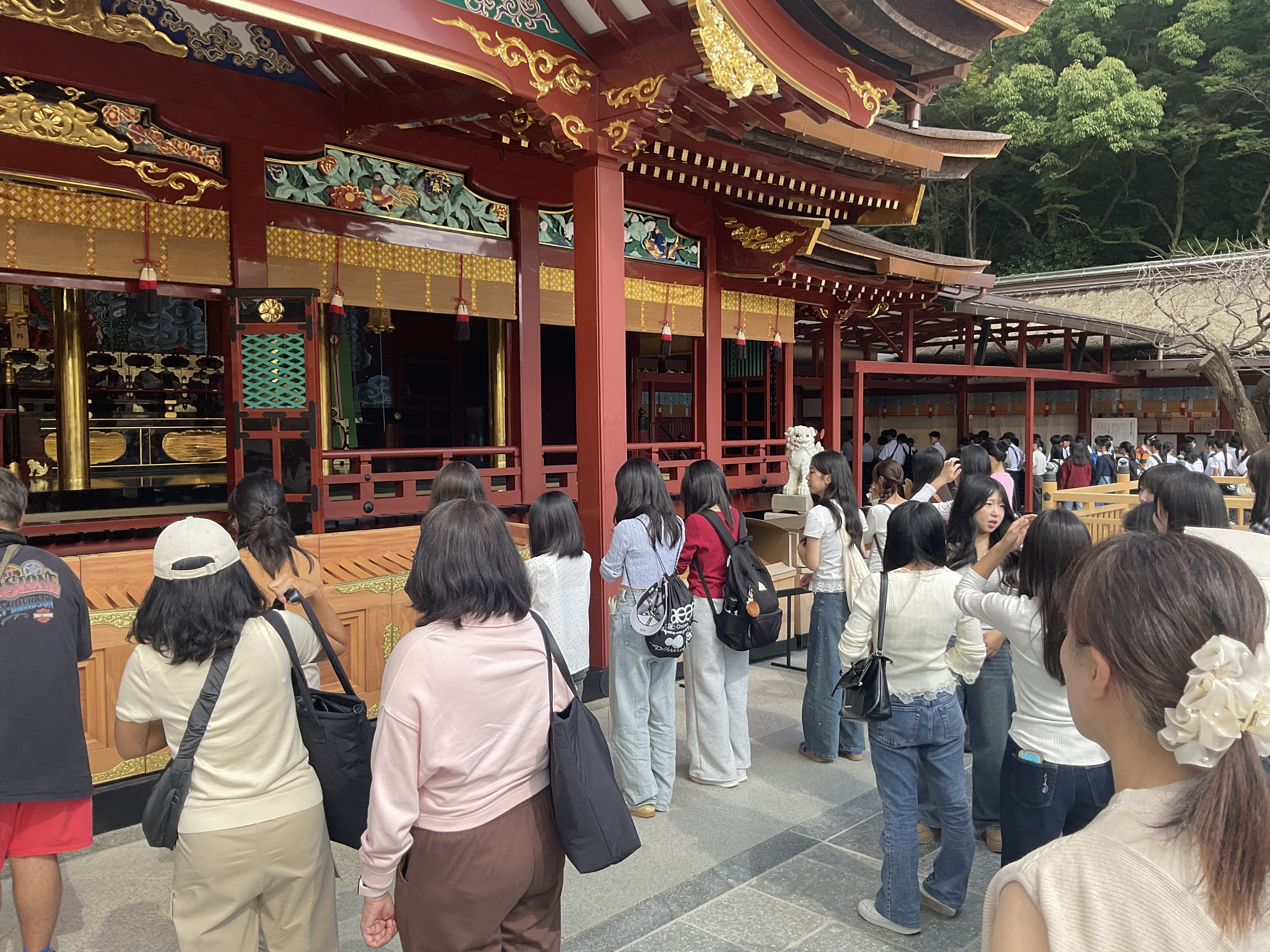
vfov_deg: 48.2
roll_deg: +0.9
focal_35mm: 29
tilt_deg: -4.0
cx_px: 635
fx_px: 1064
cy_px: 476
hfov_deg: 61.7
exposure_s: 1/370
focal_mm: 3
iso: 16
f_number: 1.8
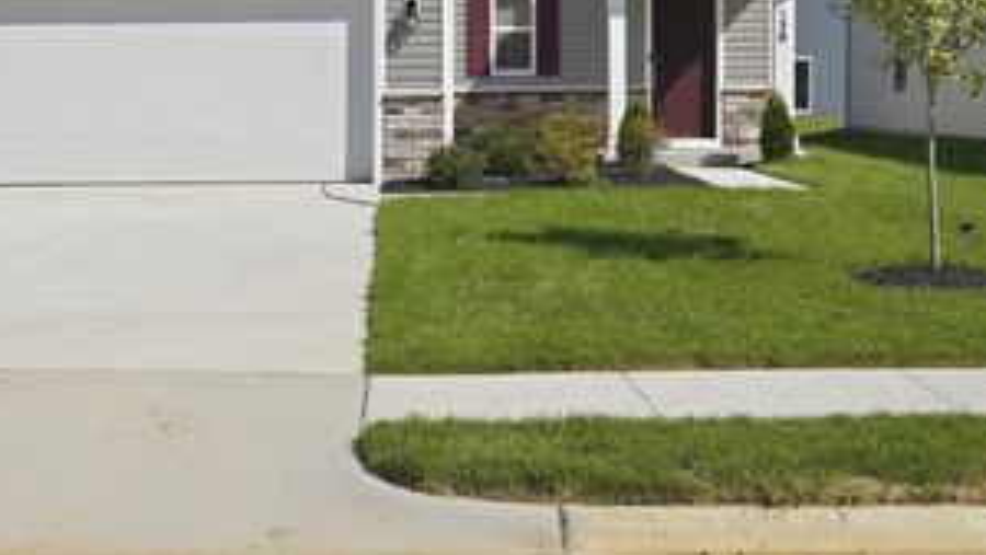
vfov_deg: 19.3
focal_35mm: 61
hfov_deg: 34.2
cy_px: 18
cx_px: 385
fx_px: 1595
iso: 400
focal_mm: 35
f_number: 8
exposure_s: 1/2000
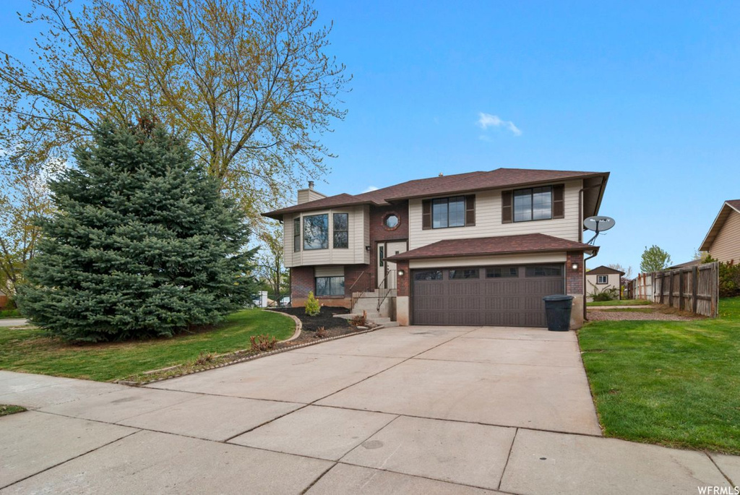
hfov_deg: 89.9
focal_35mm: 18
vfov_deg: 67.5
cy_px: 248
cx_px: 370
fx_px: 370
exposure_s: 1/200
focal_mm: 12
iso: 100
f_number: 9
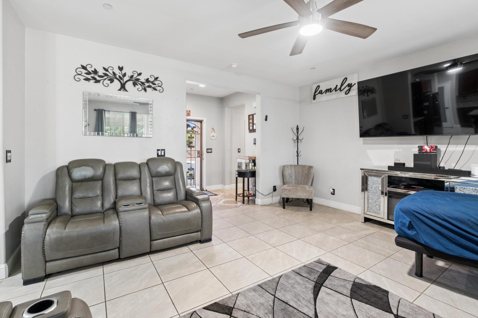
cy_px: 159
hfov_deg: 95.0
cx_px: 239
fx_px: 219
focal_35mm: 16
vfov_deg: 72.1
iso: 100
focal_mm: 11
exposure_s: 1
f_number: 7.1
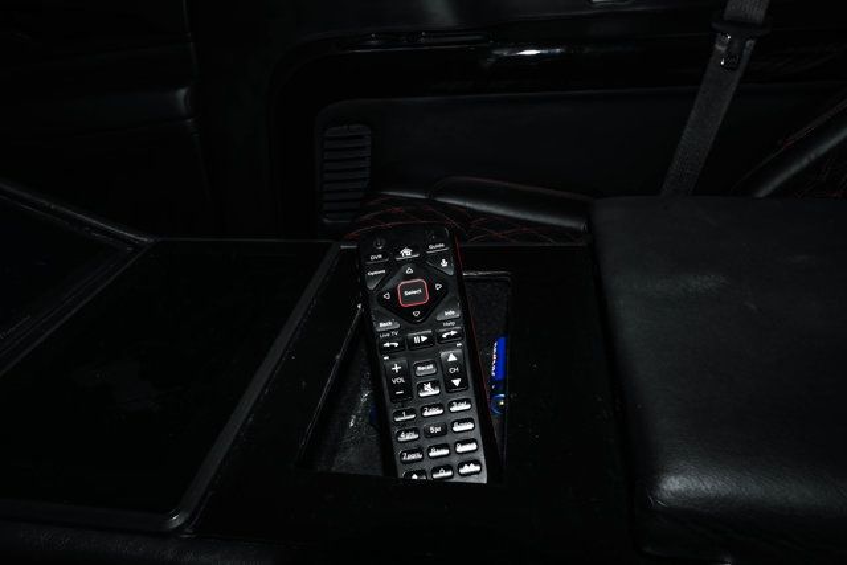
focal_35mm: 24
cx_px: 424
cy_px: 282
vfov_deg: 53.2
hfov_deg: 73.7
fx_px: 565
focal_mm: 24
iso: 320
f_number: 22
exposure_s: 1/200
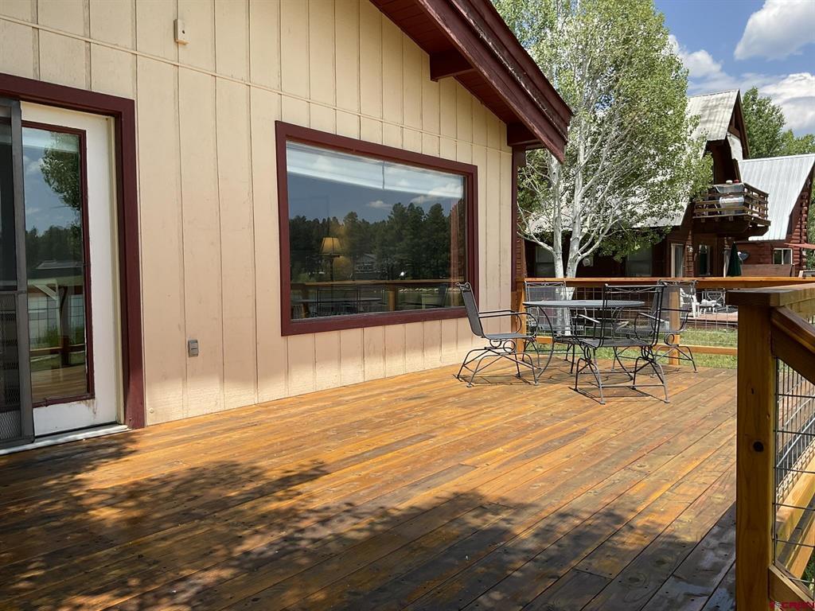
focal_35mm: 29
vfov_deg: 48.2
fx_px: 683
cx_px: 408
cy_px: 306
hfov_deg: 61.7
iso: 16
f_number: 1.8
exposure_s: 1/1144
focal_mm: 3
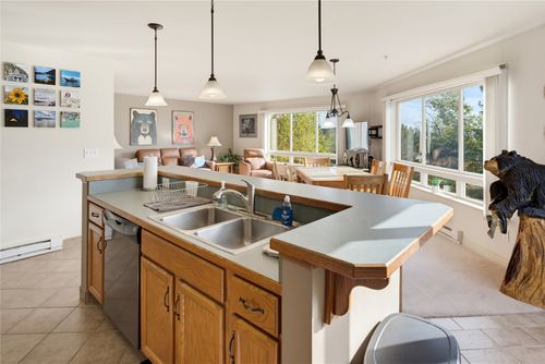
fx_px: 276
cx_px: 272
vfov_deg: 66.9
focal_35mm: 18
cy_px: 182
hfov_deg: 89.3
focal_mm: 18.2
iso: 200
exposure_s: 1/10
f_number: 8
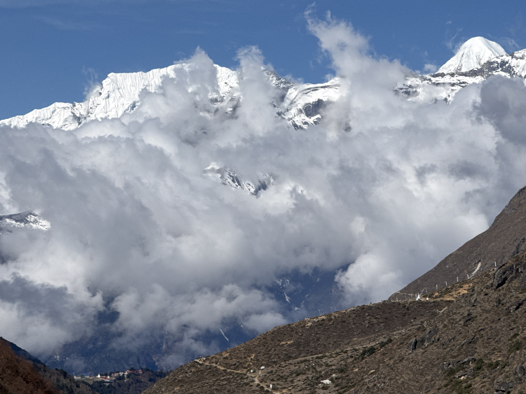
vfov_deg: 10.1
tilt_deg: +3.0
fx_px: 2233
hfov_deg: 13.4
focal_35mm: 147
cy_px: 187
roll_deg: +0.4
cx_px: 292
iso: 40
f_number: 2.8
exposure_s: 1/2817
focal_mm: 15.66
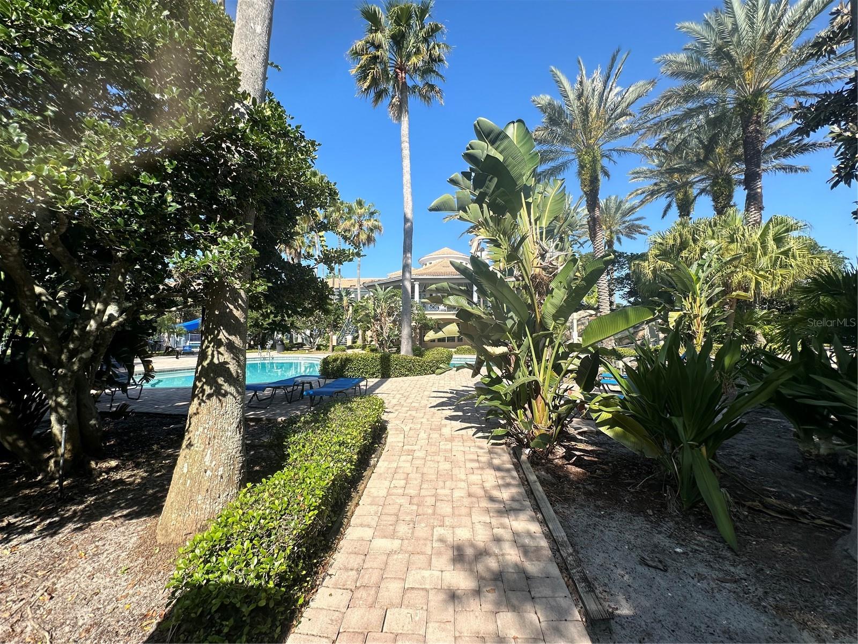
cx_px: 429
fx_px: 347
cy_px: 322
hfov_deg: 102.1
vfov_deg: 85.7
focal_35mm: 14
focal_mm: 2.22
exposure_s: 1/1304
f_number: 2.2
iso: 50
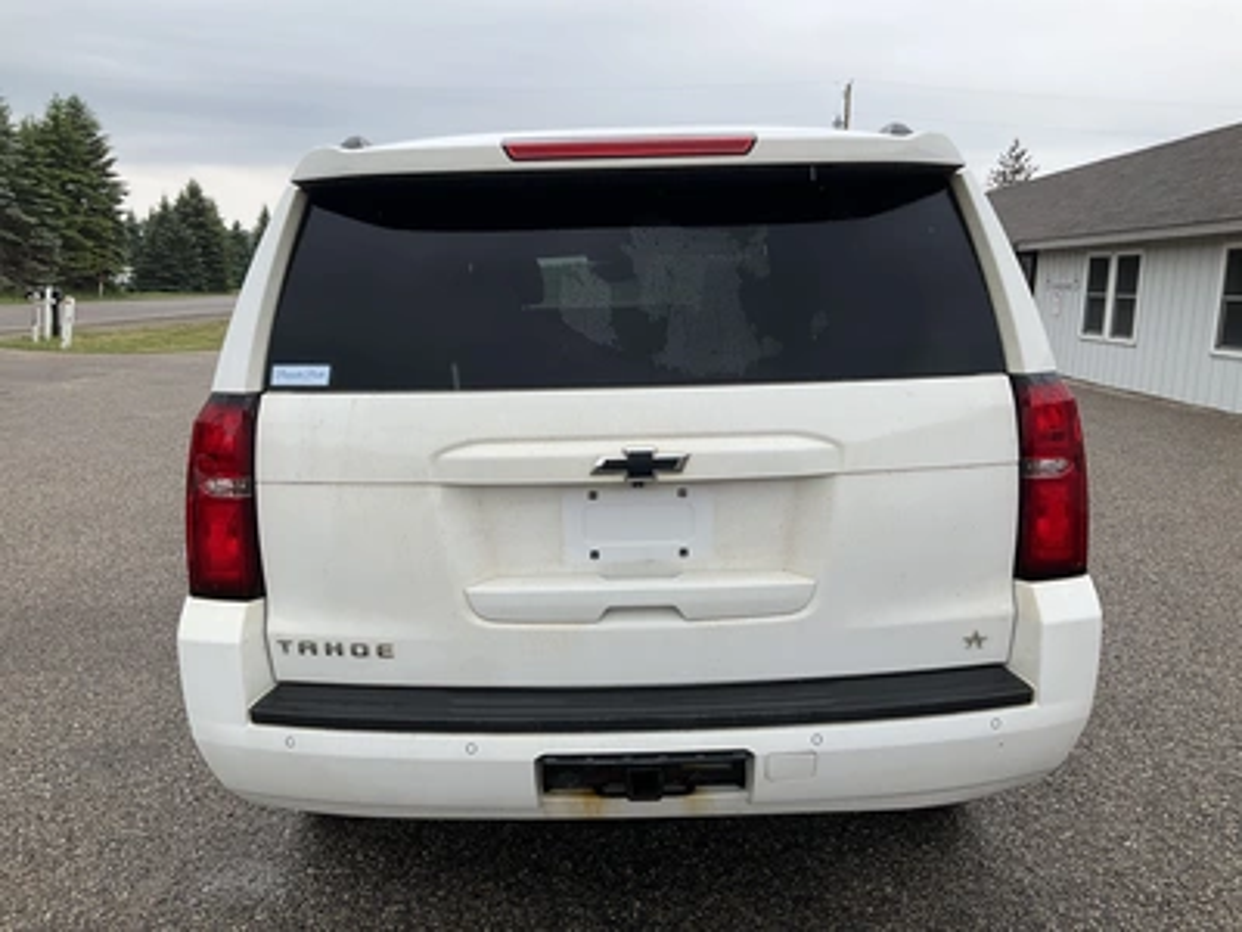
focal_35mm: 29
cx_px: 621
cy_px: 466
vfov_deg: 48.2
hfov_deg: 61.7
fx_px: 1041
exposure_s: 1/568
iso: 25
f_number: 1.8
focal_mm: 3
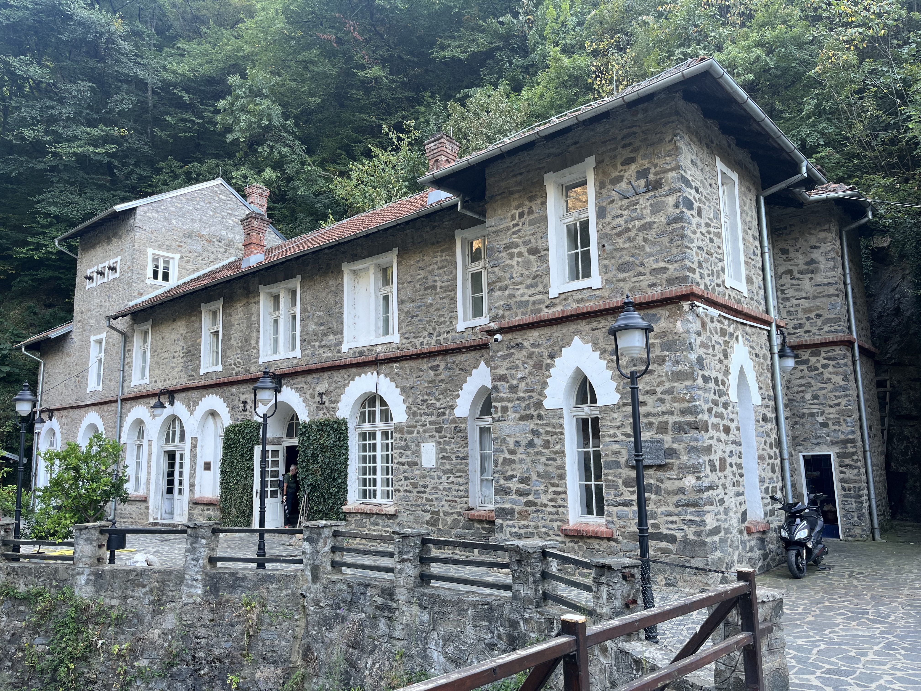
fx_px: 692
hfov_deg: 67.3
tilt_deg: +9.7
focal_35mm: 26
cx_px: 460
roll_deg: +0.3
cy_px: 346
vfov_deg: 53.1
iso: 40
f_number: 1.6
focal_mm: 5.1
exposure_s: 1/122
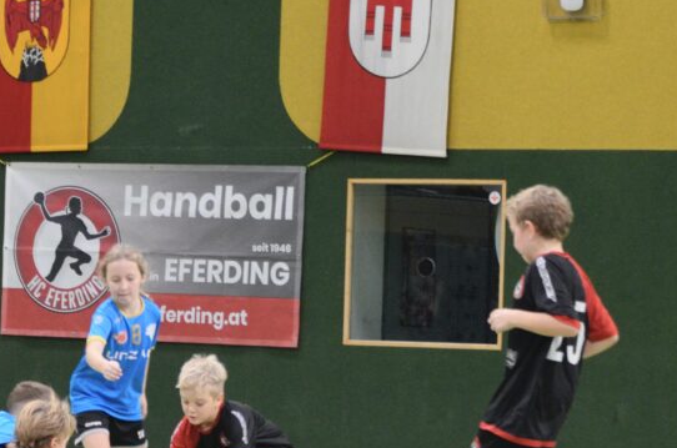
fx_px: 2927
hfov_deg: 13.1
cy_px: 399
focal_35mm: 156
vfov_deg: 8.7
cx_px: 130
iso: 1600
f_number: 4
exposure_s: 1/320
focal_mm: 55
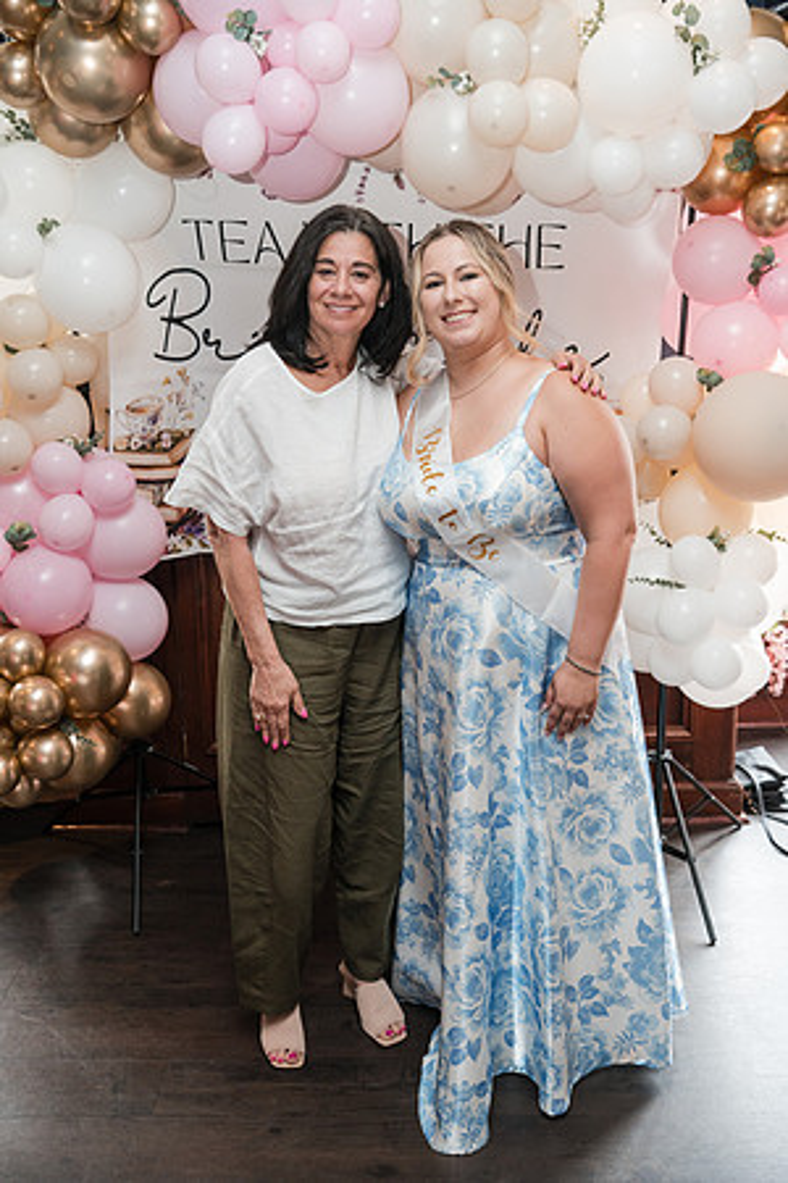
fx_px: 1149
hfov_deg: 37.9
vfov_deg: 54.4
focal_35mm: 35
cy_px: 592
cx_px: 394
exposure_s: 1/250
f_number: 4
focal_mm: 35
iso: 2500
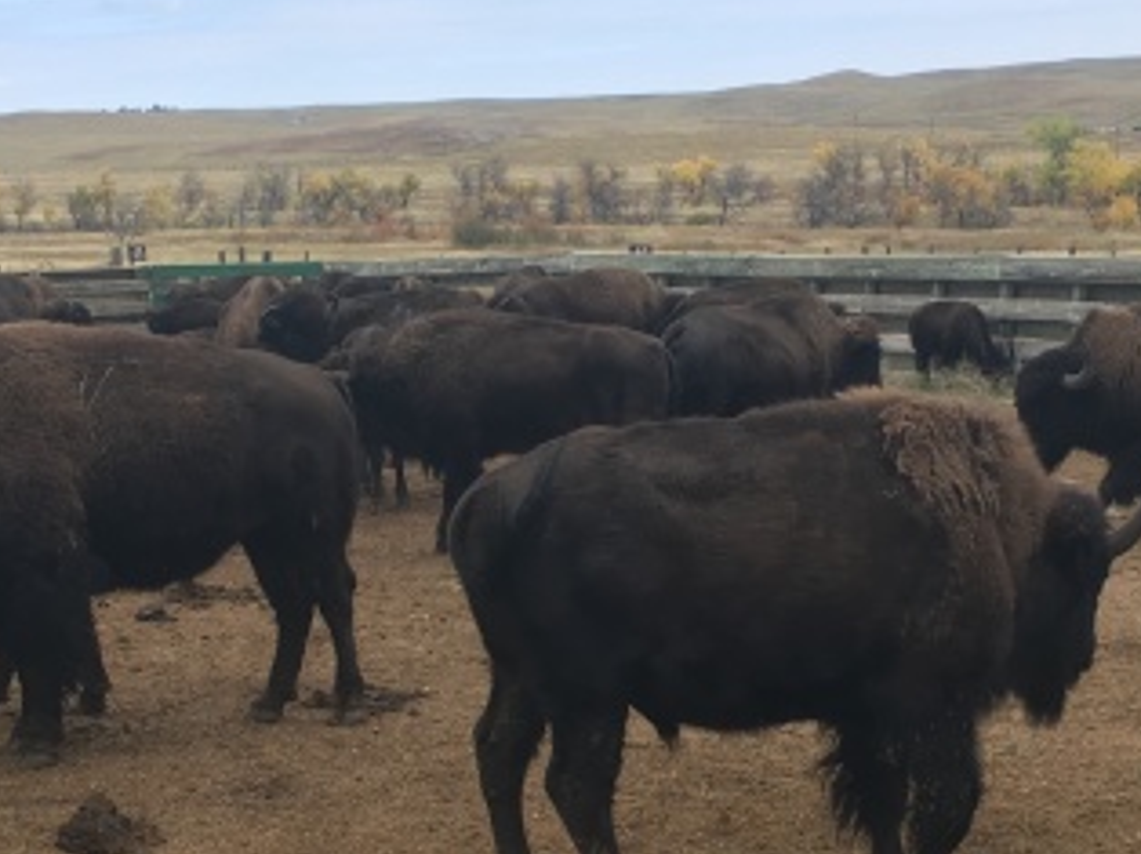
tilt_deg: -10.1
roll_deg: +3.1
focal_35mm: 74
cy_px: 611
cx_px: 494
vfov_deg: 19.8
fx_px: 2437
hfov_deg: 26.3
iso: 25
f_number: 2.2
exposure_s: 1/481
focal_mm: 4.15
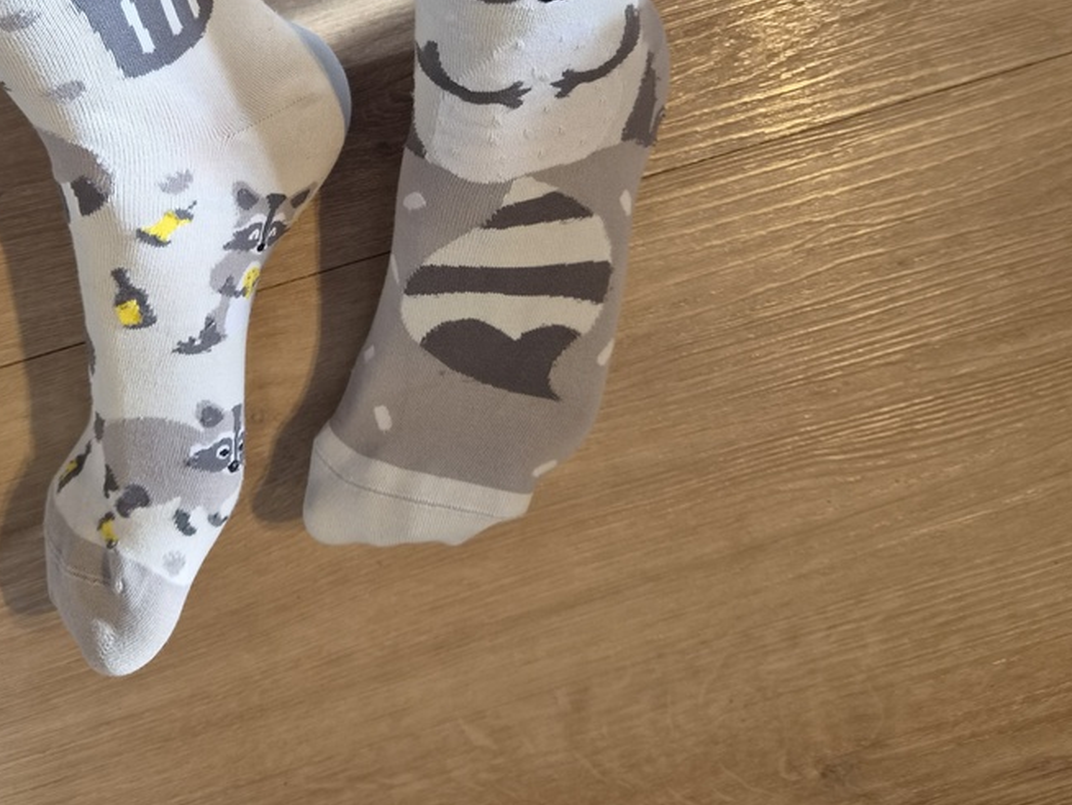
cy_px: 184
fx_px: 1115
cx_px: 318
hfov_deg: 50.0
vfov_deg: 38.5
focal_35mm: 36
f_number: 1.8
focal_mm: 5.4
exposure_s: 1/100
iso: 400
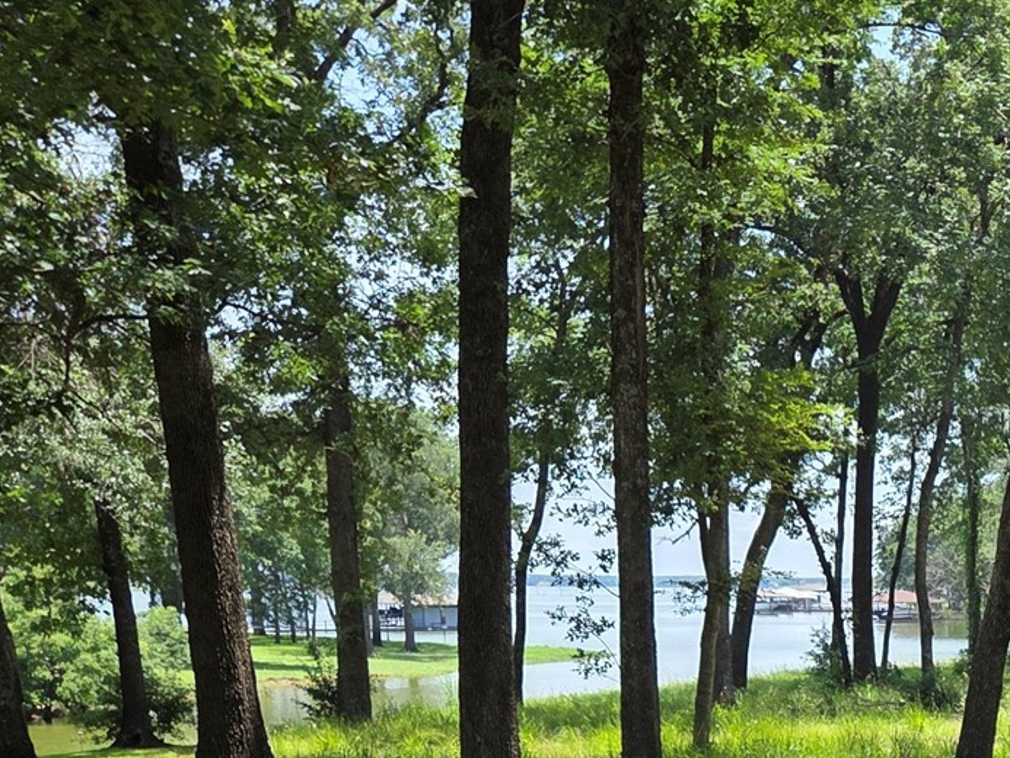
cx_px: 1199
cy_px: 1000
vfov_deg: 19.8
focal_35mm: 68
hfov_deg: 25.7
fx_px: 1984
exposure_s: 1/1819
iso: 80
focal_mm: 5.4
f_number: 1.8
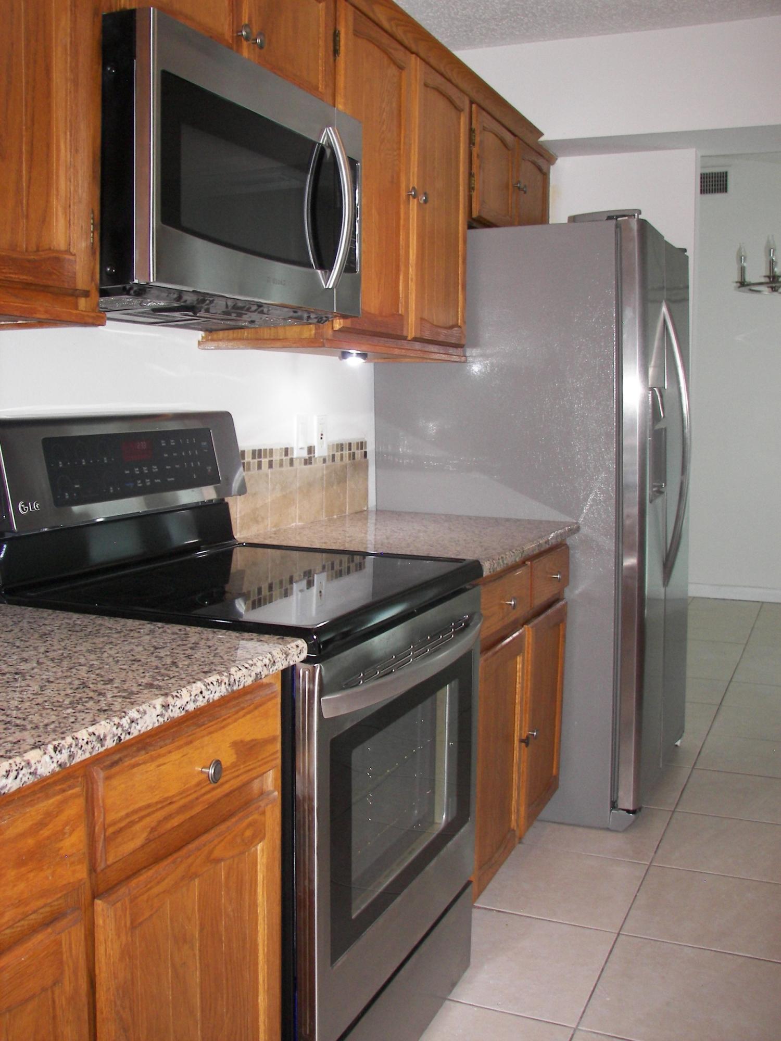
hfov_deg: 39.7
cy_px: 520
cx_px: 390
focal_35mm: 36
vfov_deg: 51.4
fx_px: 1083
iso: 125
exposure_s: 1/30
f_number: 2.8
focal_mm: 6
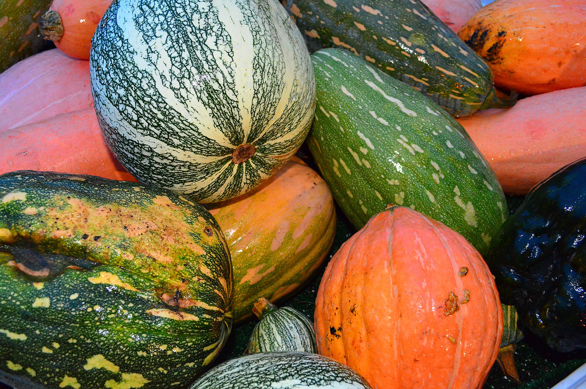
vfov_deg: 39.8
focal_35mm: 33
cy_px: 194
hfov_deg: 57.3
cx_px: 293
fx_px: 536
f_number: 6.3
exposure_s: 1/30
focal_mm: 22
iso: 4000
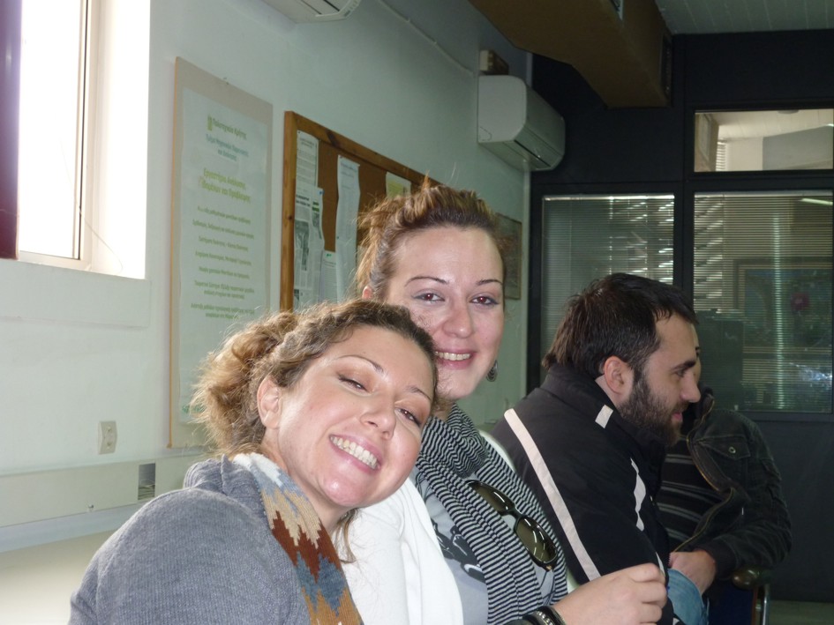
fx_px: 1446
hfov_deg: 32.2
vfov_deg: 24.4
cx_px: 417
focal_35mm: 60
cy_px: 312
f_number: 3.6
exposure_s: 1/40
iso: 160
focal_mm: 9.9
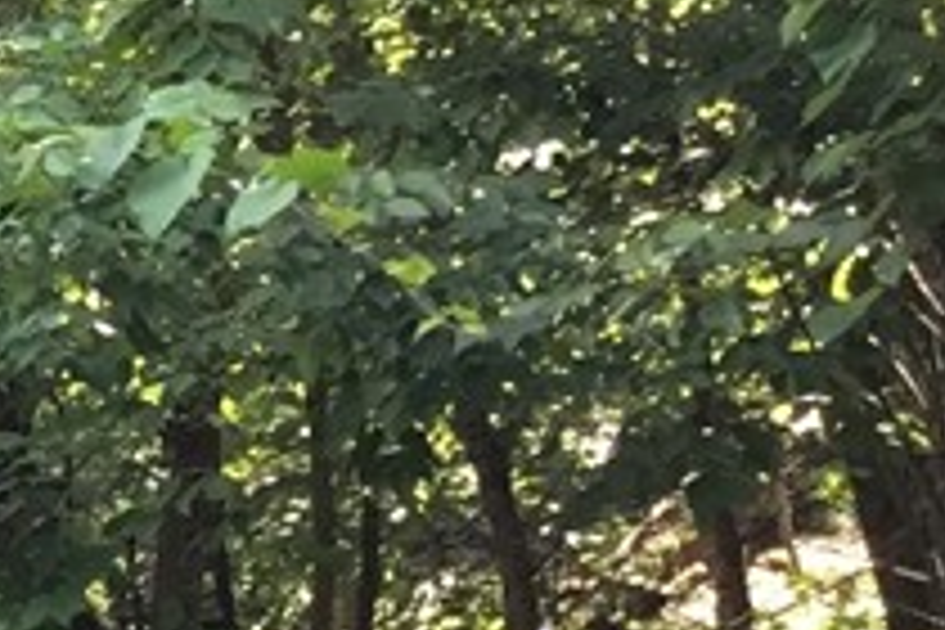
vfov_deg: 8.7
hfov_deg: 12.4
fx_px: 4121
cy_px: 630
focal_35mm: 157
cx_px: -531
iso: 25
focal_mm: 3.3
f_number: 2.4
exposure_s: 1/40
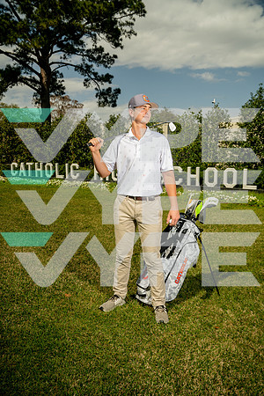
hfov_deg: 45.0
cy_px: 198
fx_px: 319
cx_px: 132
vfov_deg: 63.7
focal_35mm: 29
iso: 100
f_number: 8
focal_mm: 29
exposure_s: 1/250
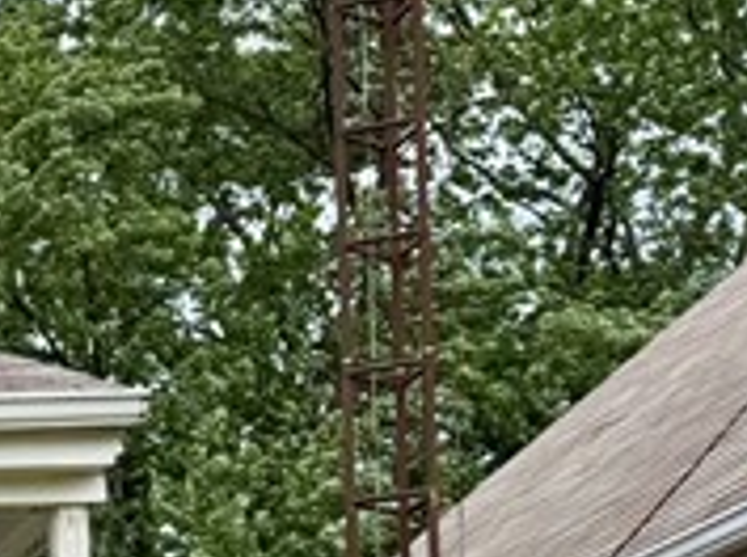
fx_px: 2993
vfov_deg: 10.0
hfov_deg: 11.5
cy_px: 1049
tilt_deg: +4.8
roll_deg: +1.1
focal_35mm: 139
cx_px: -1087
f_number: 1.78
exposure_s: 1/2801
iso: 80
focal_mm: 6.76
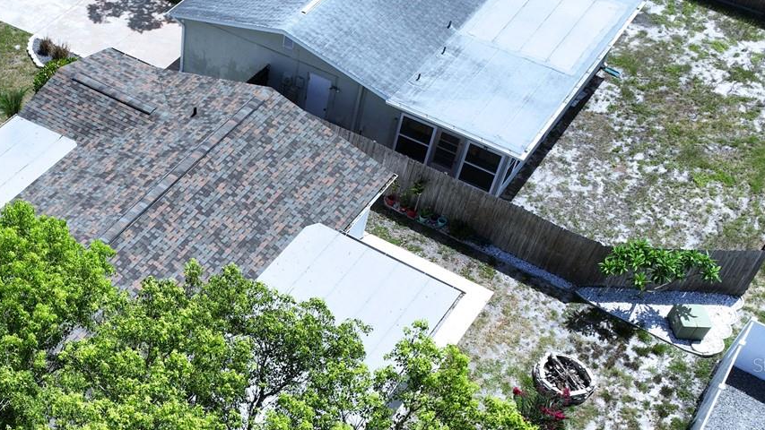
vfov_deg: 23.9
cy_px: 365
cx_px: 120
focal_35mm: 49
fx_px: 994
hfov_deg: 39.9
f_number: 3.2
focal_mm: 12.29
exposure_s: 1/400
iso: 100
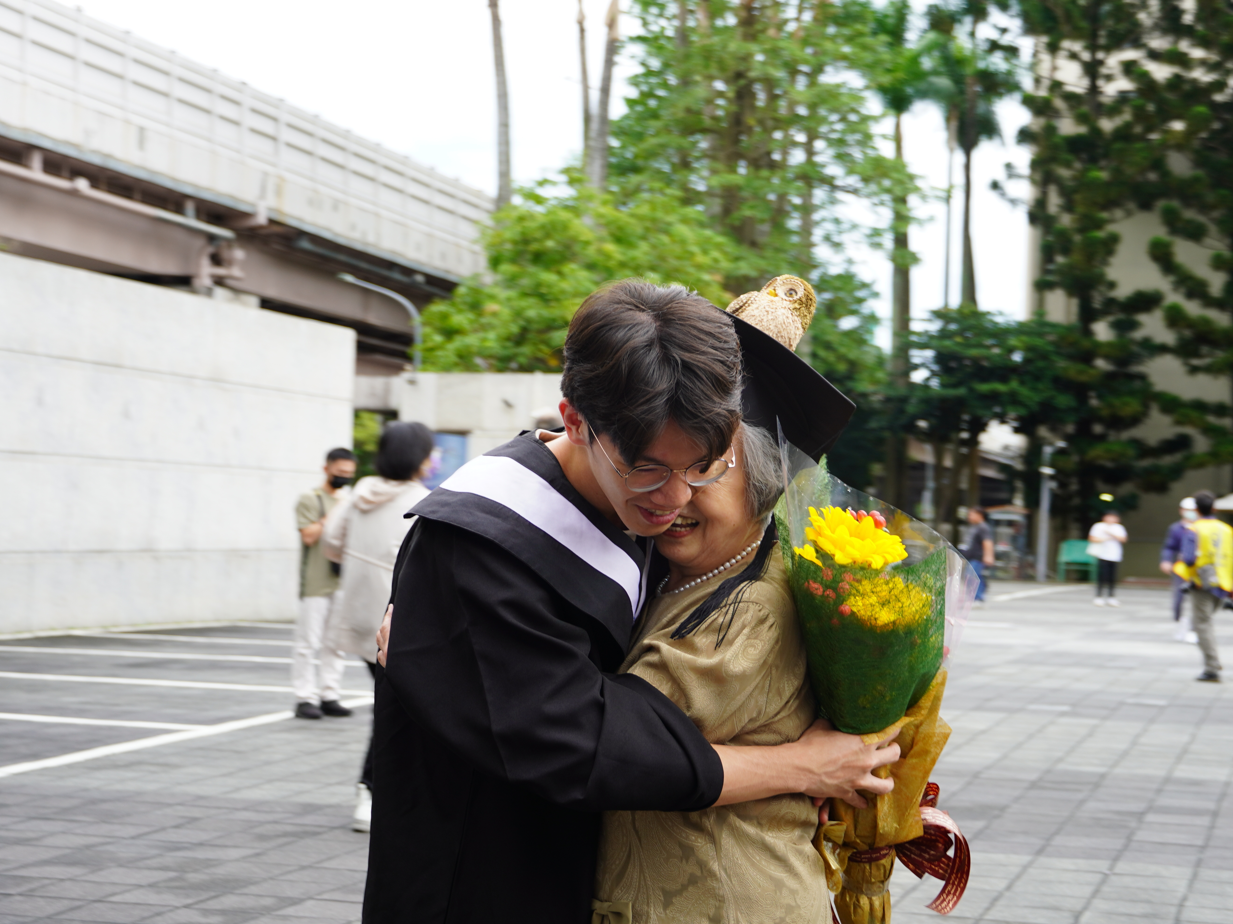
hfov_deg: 32.7
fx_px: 2102
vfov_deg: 24.8
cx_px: 636
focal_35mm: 59
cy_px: 462
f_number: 4.5
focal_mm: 36
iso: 100
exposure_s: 1/60
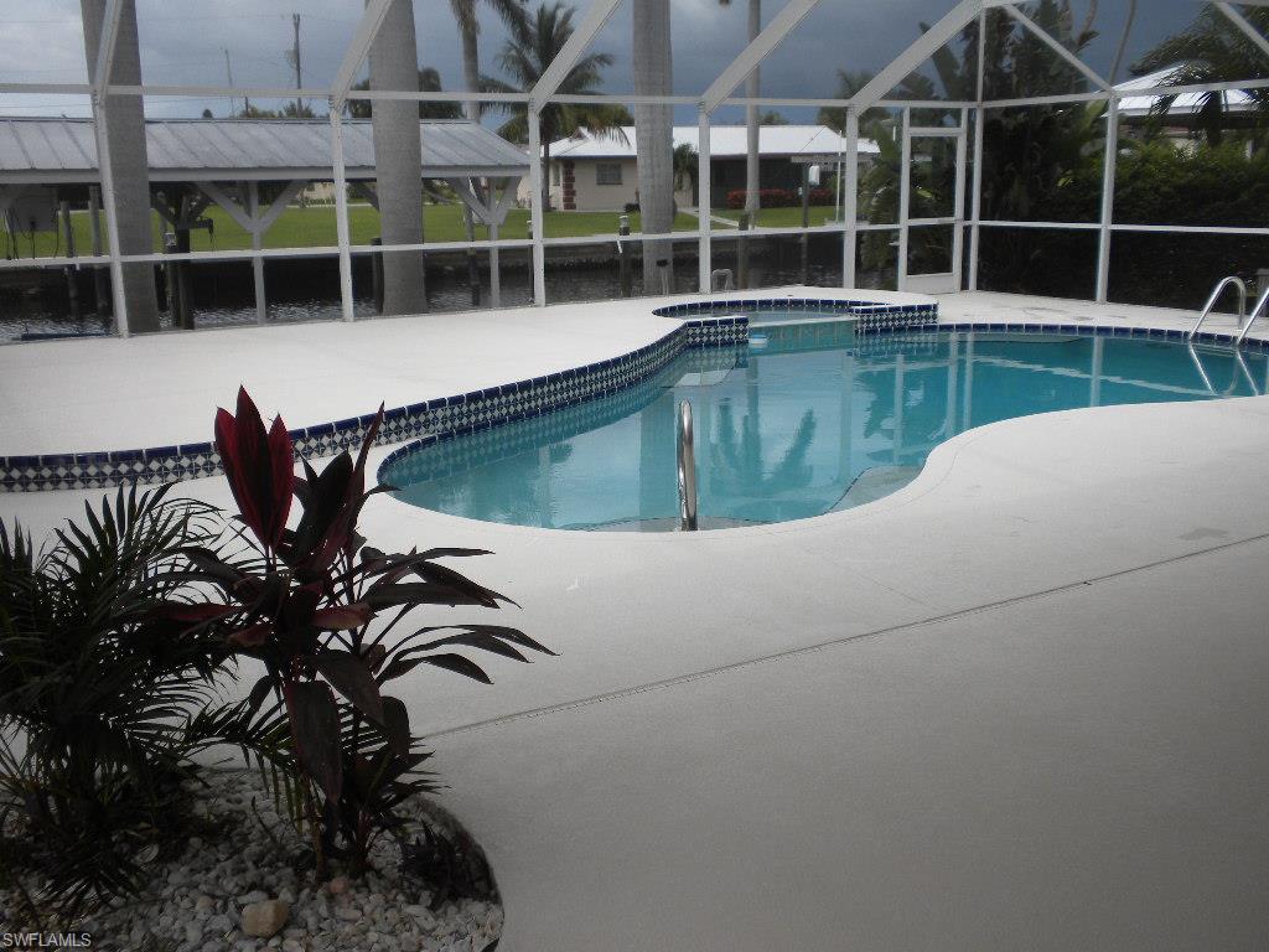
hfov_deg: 50.1
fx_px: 1356
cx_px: 634
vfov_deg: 38.7
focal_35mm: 37
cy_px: 476
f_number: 3.5
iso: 64
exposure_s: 1/433
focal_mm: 6.6
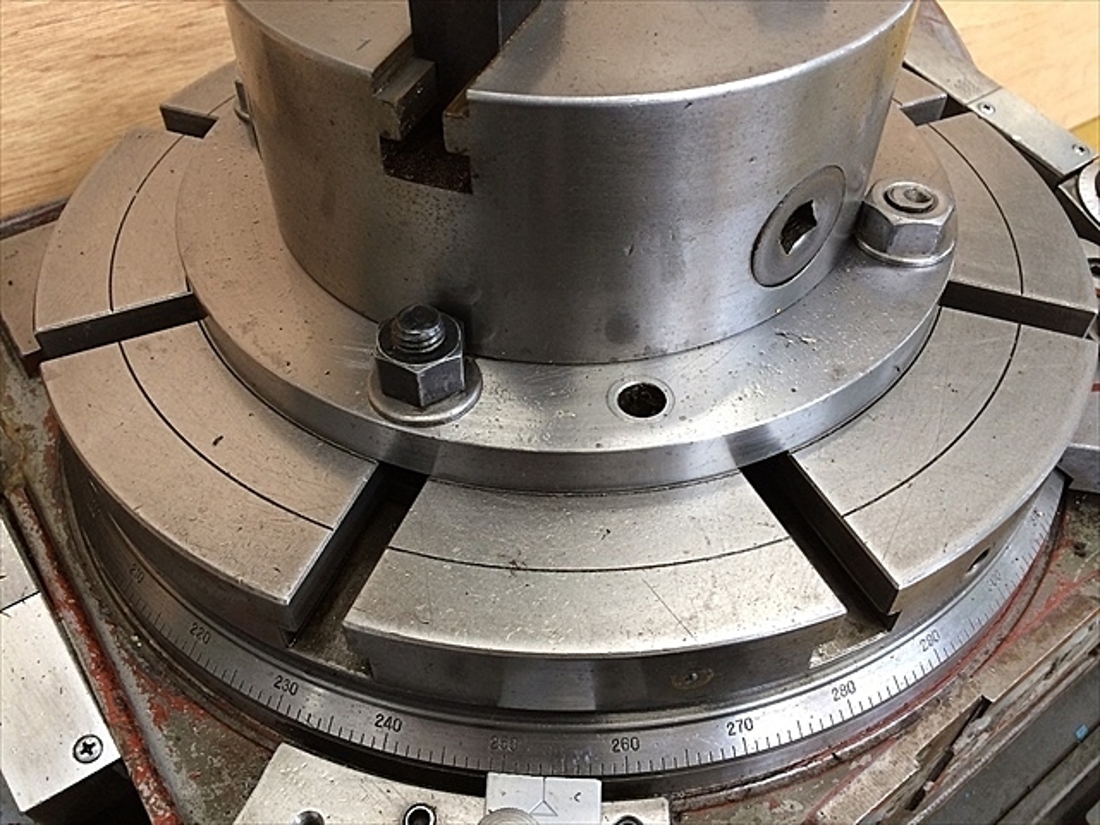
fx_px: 922
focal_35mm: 29
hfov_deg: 61.7
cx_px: 550
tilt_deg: -48.0
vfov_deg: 48.2
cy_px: 412
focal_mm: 4.15
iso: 100
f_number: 2.2
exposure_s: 1/30
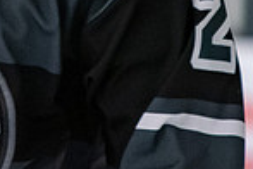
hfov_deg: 1.4
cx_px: -90
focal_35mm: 1433
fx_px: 10070
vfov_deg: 1.0
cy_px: -260
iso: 2000
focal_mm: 180
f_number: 2.8
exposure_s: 1/800
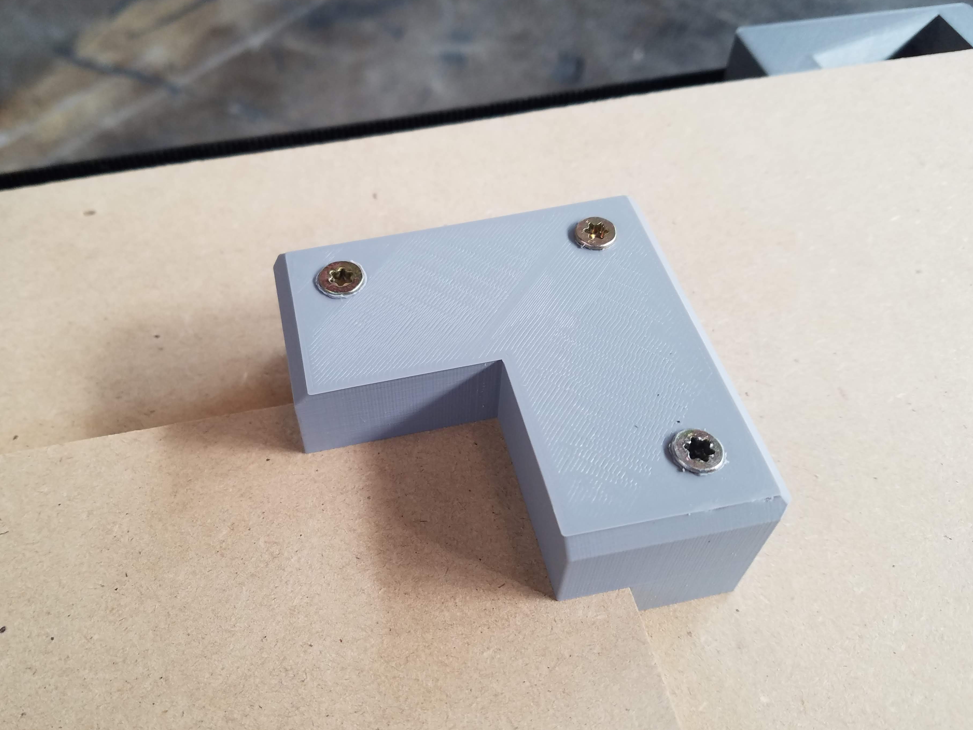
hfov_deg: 61.6
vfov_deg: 48.2
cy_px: 361
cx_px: 447
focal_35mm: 29
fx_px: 815
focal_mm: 4.2
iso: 80
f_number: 1.7
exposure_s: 1/60
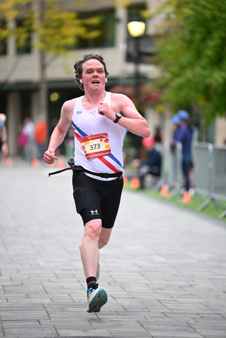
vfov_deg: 10.8
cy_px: 169
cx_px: 113
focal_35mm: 190
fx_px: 1788
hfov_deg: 7.2
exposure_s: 1/1600
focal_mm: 190
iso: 1600
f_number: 2.8
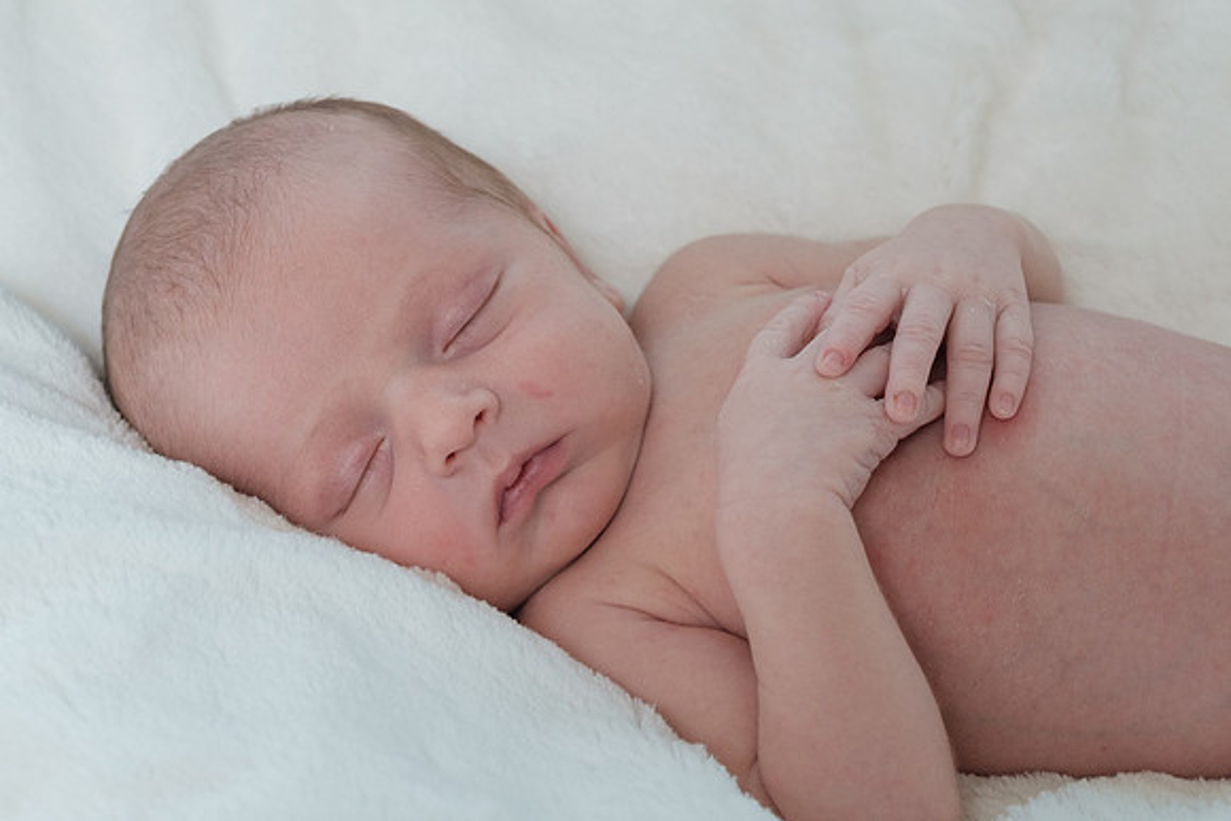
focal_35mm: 66
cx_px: 537
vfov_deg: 20.4
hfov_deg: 30.3
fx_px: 2269
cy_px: 593
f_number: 4
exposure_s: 1/210
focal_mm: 25.7
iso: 800
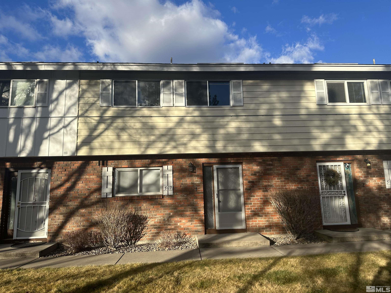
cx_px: 196
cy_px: 146
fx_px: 271
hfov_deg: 71.6
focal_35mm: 24
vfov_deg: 56.8
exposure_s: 1/3058
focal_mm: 6.86
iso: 80
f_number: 1.78
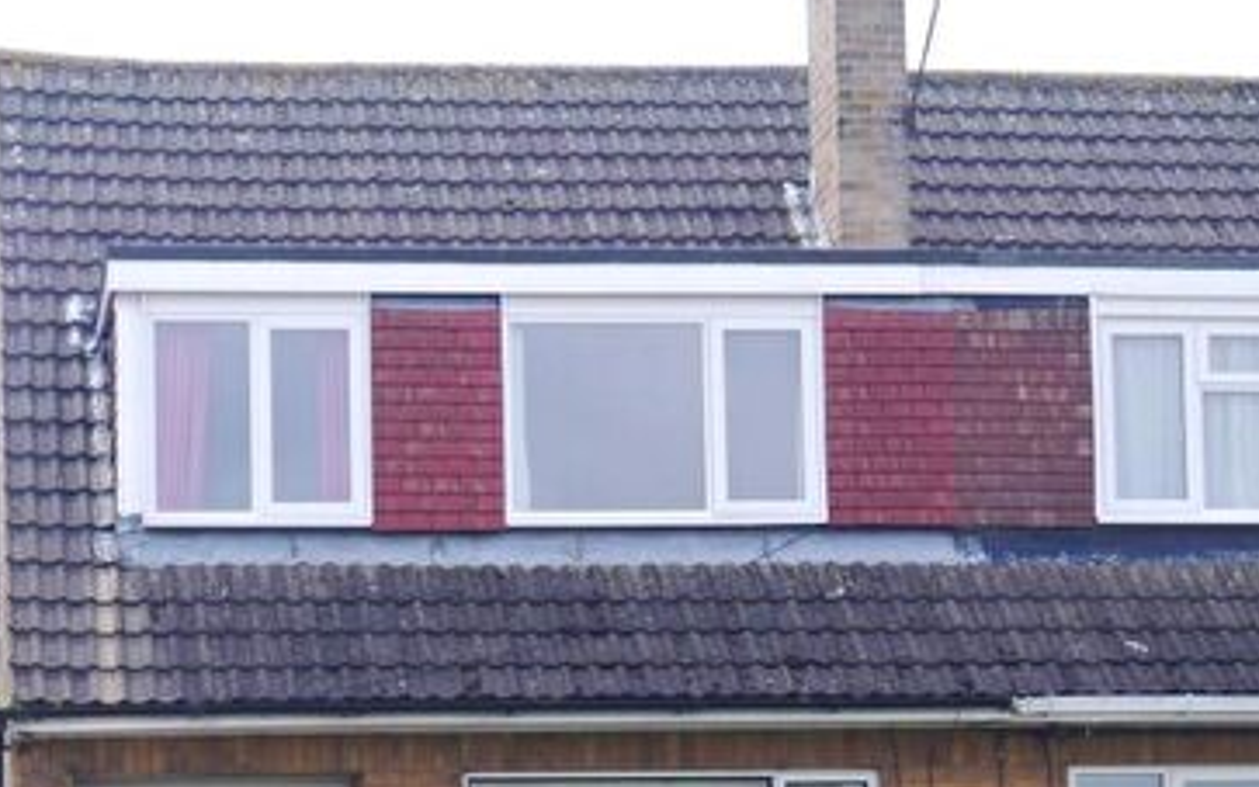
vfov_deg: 12.7
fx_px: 3500
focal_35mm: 102
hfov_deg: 20.3
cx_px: 335
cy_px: 796
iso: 160
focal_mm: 25
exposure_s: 1/160
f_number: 7.1
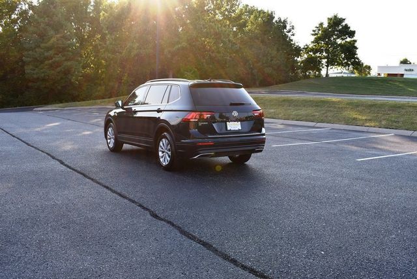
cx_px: 208
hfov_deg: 53.1
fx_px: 417
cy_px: 140
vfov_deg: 36.9
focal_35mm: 36
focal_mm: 24
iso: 200
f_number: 7.1
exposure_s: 1/250
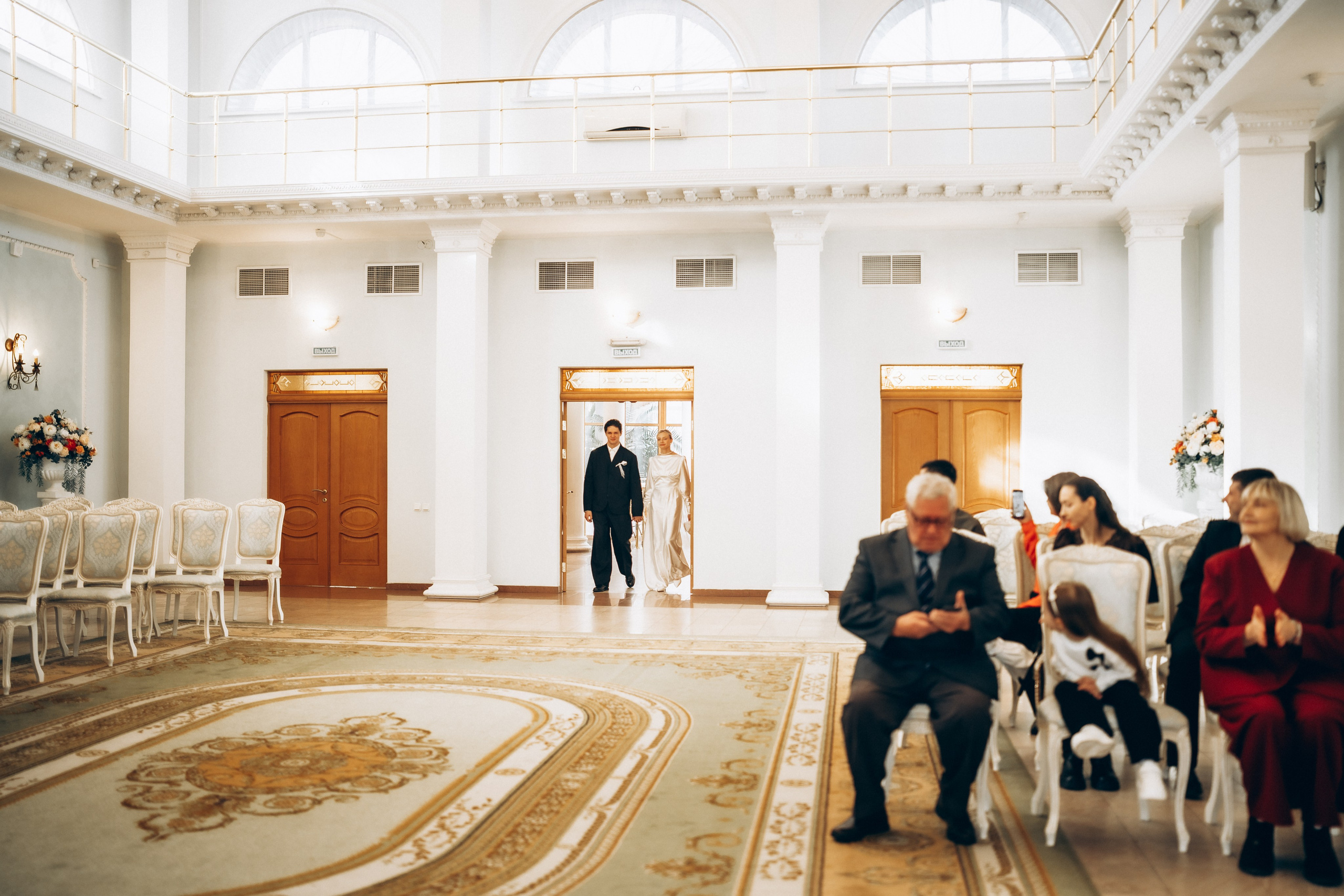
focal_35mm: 35
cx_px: 672
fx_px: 1307
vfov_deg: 37.9
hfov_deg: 54.4
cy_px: 448
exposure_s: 1/160
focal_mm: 35
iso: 100
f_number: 1.2
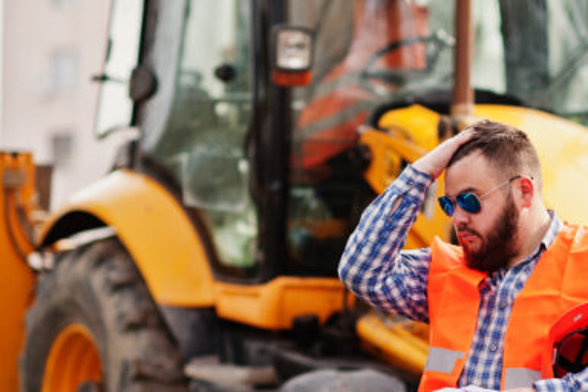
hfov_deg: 12.0
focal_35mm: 170
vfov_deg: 8.1
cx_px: 490
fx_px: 2776
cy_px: 252
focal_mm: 85
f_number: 2.2
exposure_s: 1/2500
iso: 200
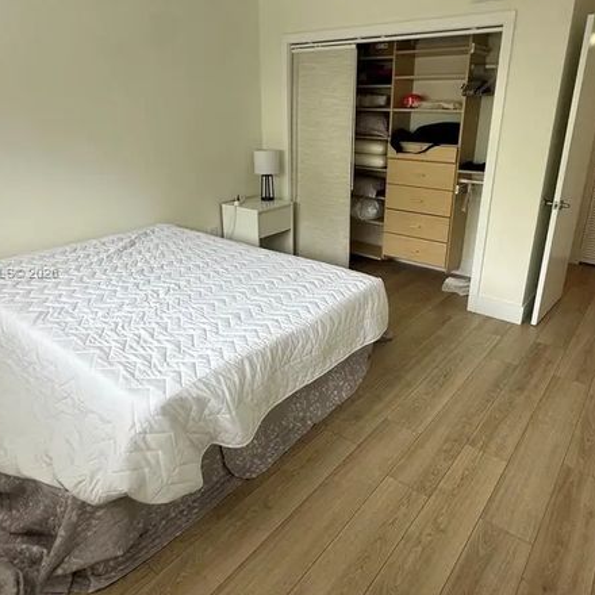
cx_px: 312
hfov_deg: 65.0
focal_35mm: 24
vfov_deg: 64.9
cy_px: 274
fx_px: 467
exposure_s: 1/120
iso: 100
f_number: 2.2
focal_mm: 2.22
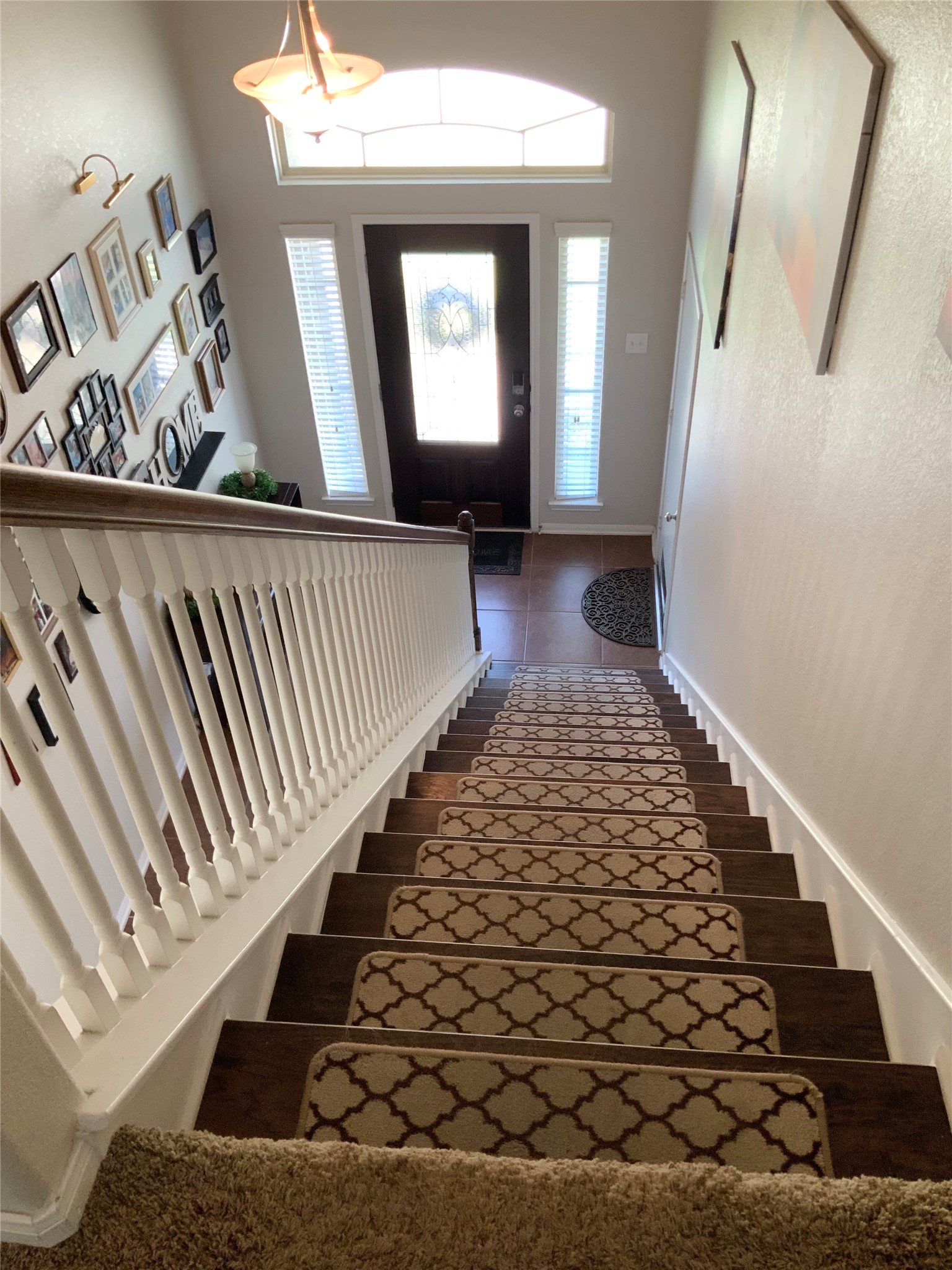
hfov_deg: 48.2
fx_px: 1063
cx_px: 476
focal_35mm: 29
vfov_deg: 61.7
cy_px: 635
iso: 125
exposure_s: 1/60
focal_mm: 3
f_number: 1.8
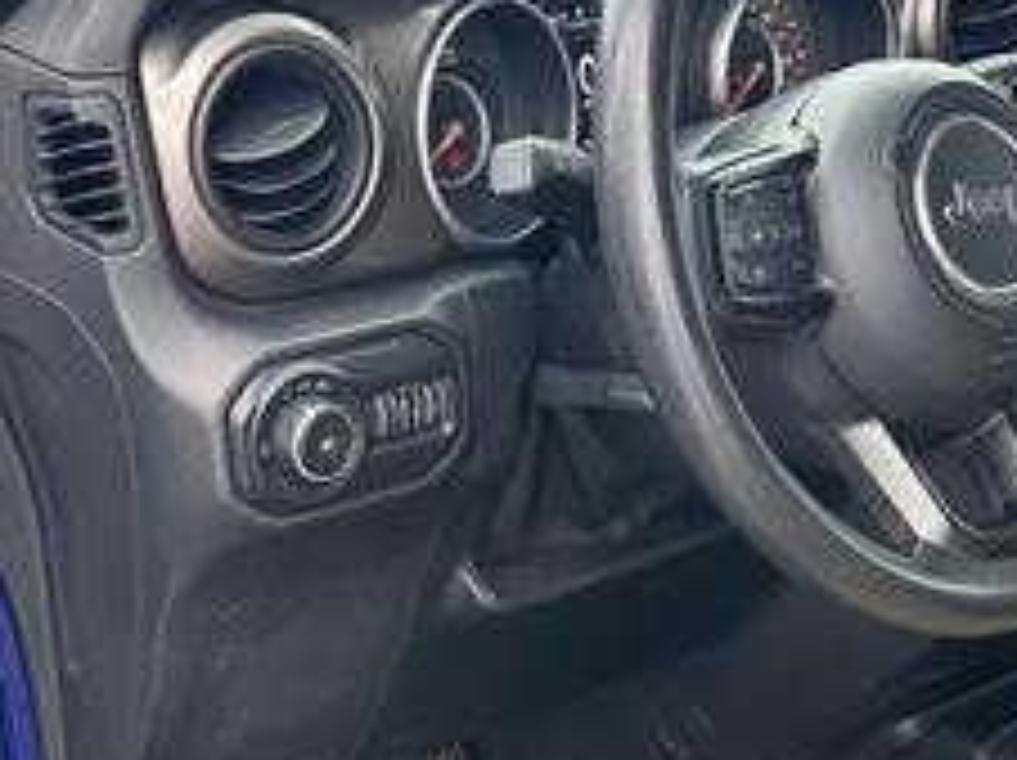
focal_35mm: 68
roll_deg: +0.3
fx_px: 1996
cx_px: 500
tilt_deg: -29.7
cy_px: 742
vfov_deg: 20.9
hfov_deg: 28.6
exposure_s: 1/121
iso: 64
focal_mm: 6.86
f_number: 1.78
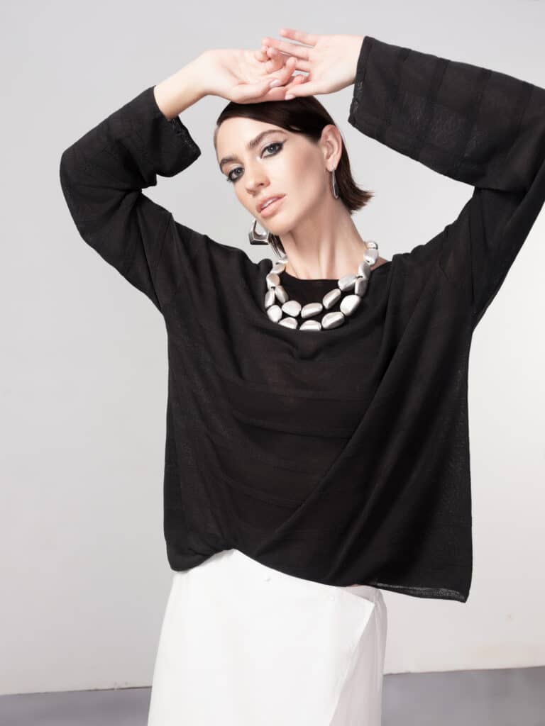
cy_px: 363
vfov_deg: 38.2
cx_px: 272
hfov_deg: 29.1
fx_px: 1050
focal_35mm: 50
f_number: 9
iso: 250
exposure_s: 1/60
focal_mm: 63
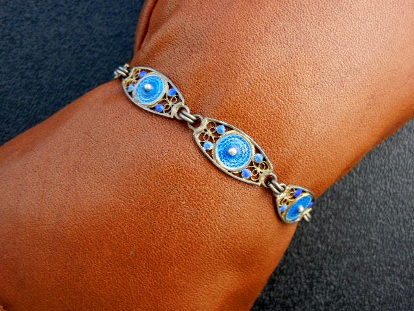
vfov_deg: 24.8
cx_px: 207
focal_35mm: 59
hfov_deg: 32.7
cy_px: 156
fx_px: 706
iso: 200
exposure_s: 1/1.6
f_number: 4
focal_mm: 10.6
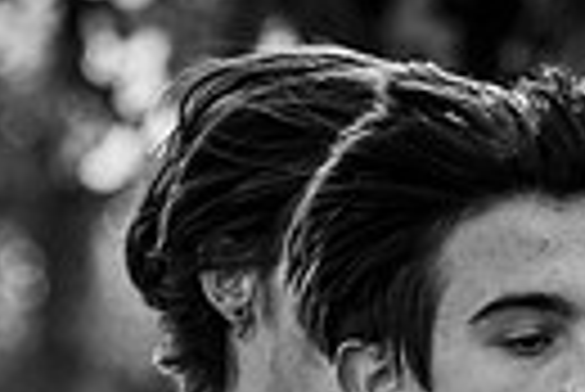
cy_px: 1123
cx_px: -196
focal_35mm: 710
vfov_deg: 1.9
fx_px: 11550
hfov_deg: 2.9
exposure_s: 1/1000
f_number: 2.8
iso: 280
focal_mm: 102
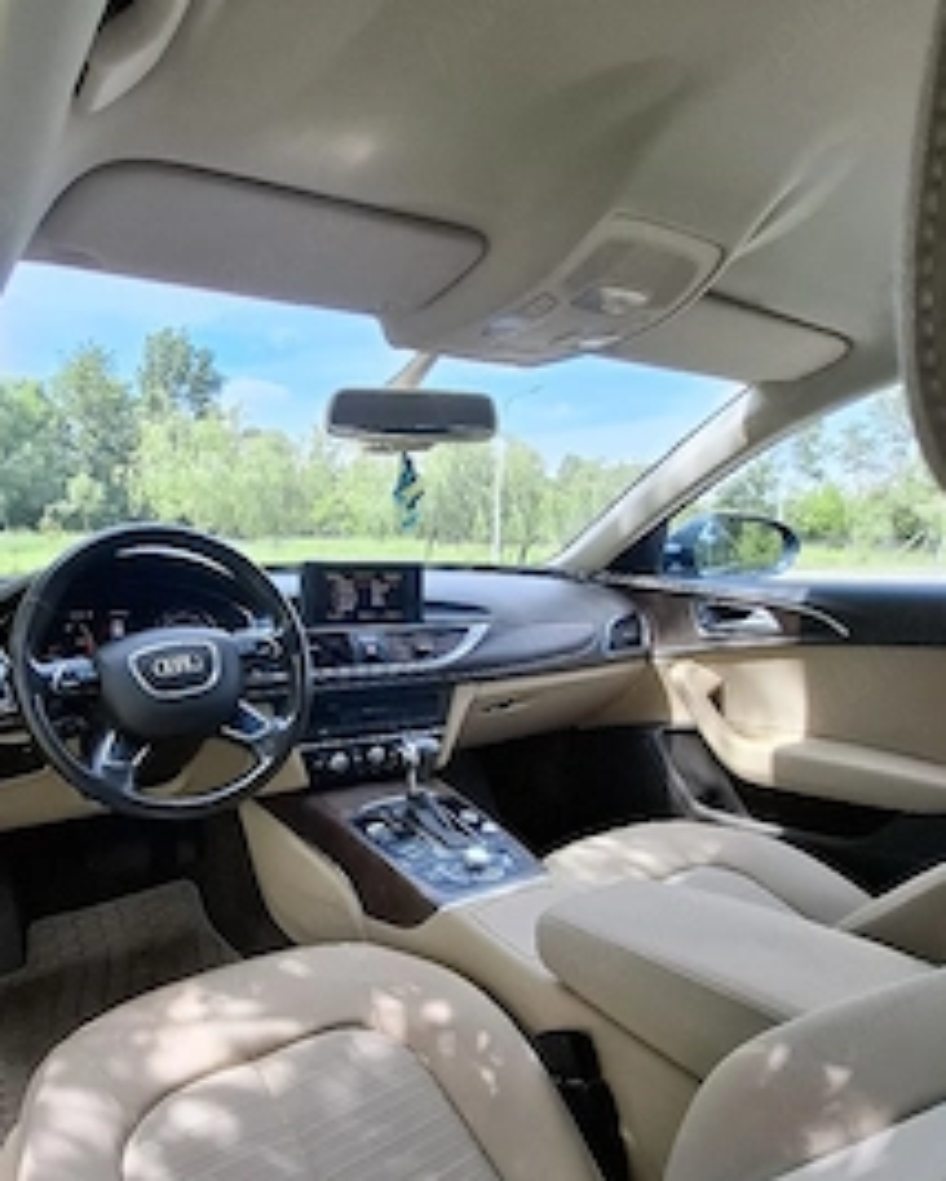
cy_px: 699
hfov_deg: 68.6
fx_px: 664
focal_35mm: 19
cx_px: 305
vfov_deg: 82.4
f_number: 2.2
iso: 40
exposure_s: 1/156
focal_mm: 1.74
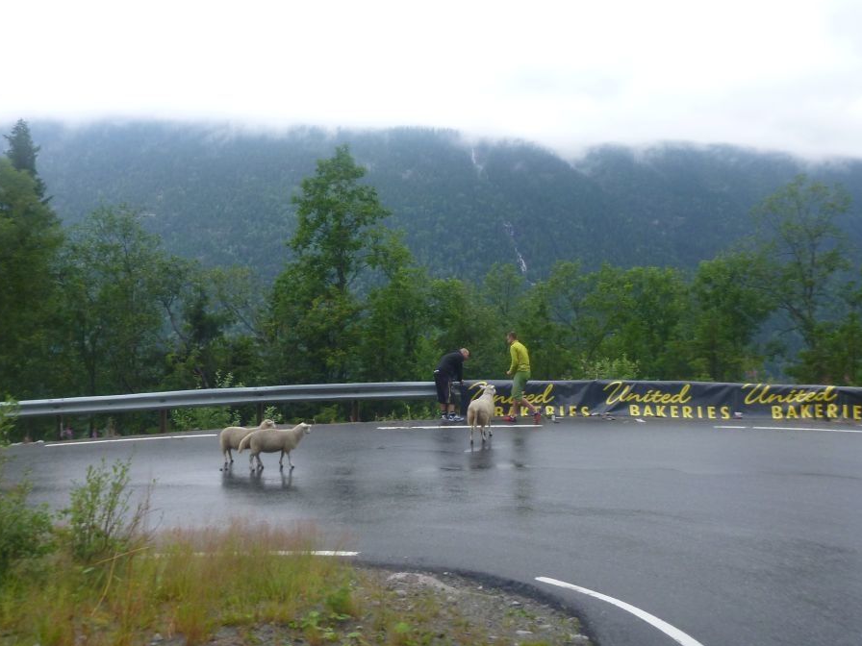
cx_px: 418
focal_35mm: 32
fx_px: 797
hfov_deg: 56.8
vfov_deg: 44.1
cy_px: 279
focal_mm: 4.9
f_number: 3.3
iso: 250
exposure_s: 1/250
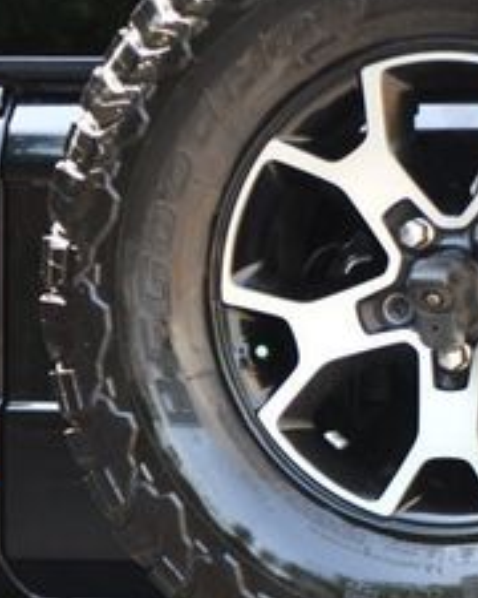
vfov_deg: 5.4
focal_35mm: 361
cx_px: 513
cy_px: 250
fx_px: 6384
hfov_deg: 4.3
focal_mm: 90
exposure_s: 1/250
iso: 500
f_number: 4.8
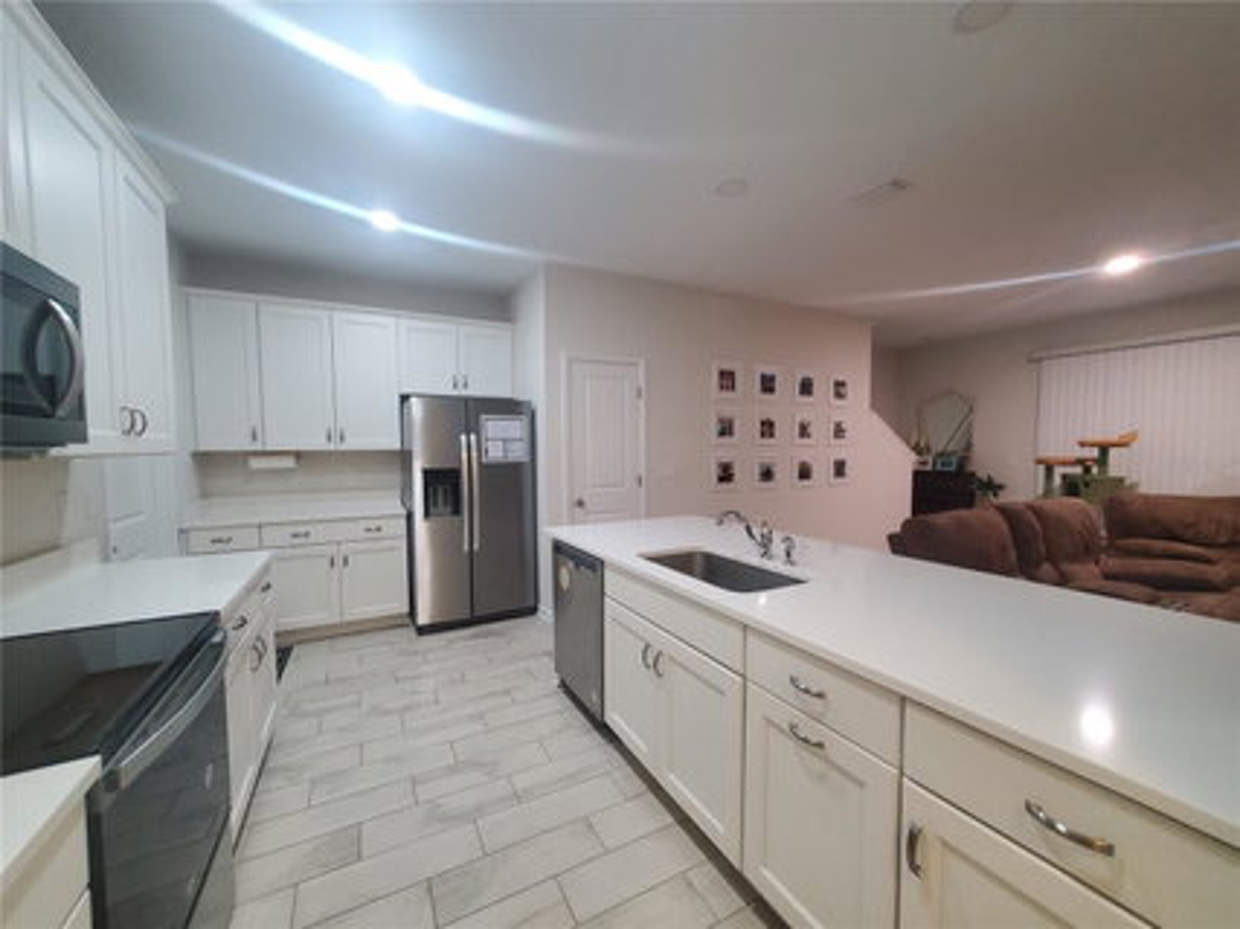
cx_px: 620
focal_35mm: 13
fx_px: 466
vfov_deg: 89.9
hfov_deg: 106.2
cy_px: 464
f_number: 2.2
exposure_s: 1/60
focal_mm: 1.8
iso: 500
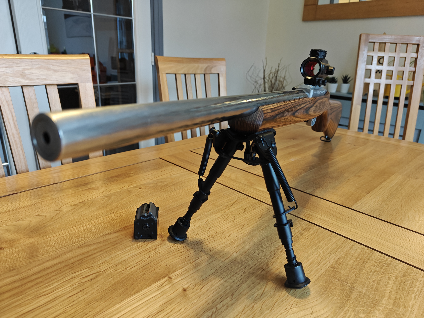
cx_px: 212
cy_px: 159
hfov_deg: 71.6
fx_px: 294
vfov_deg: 56.8
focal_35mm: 24
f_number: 1.8
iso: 1250
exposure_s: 1/50
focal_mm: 5.59
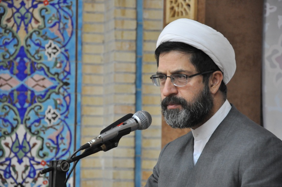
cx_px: 141
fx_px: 1232
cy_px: 94
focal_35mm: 158
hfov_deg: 13.1
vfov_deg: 8.7
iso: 1600
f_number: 6.3
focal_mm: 105
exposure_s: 1/30
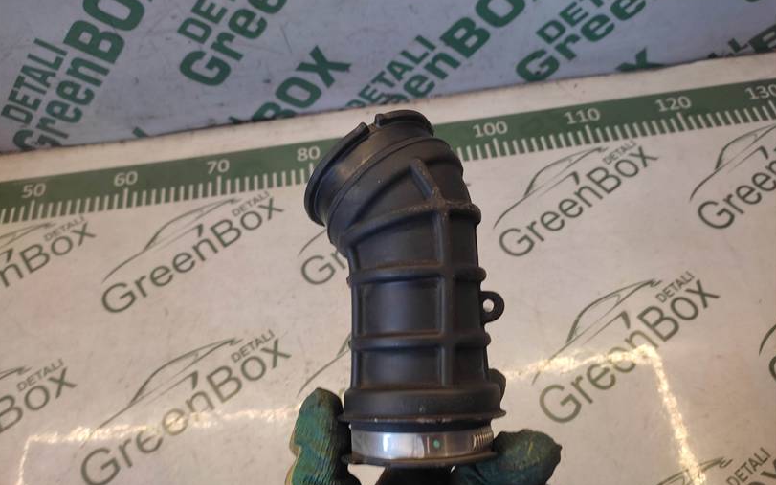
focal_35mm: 28
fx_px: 592
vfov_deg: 44.5
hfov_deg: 66.5
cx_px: 388
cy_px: 272
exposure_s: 1/33
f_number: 1.79
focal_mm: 4.74
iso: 105
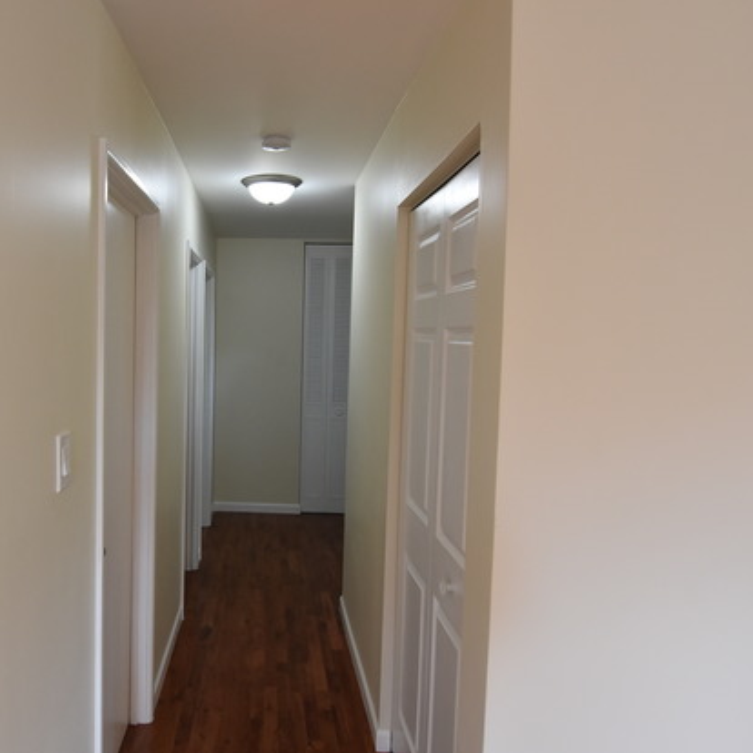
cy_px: 369
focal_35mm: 26
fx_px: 631
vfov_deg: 61.6
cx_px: 233
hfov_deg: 59.7
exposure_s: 1/125
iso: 800
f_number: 5.6
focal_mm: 13
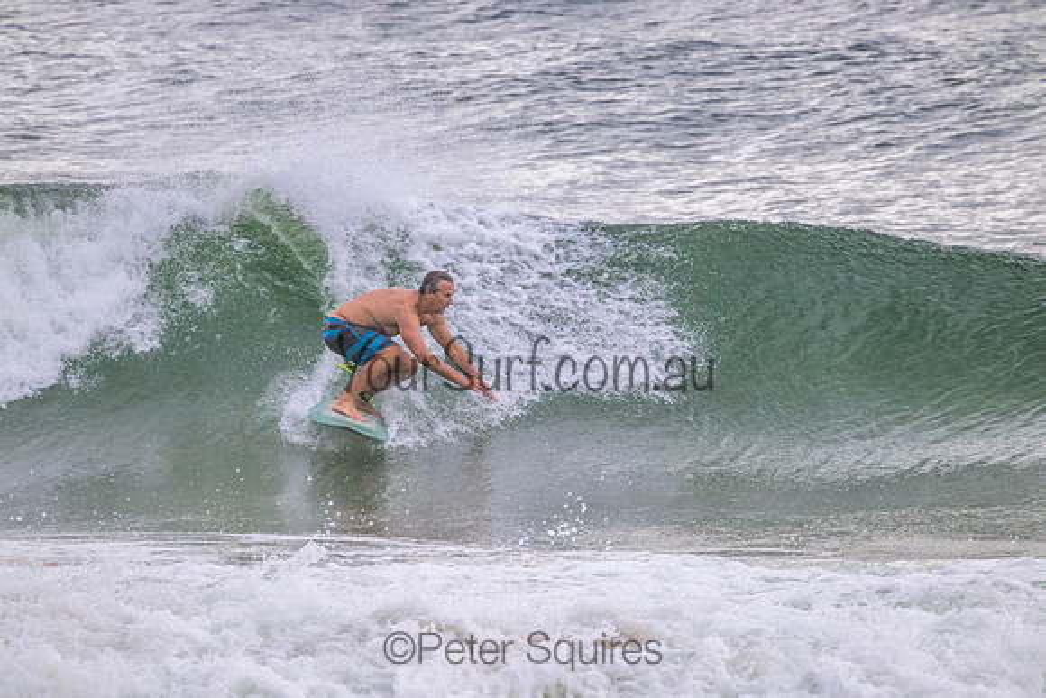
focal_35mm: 800
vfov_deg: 1.7
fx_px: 23249
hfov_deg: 2.6
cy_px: 349
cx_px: 523
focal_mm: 800
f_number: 11
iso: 2800
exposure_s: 1/2000
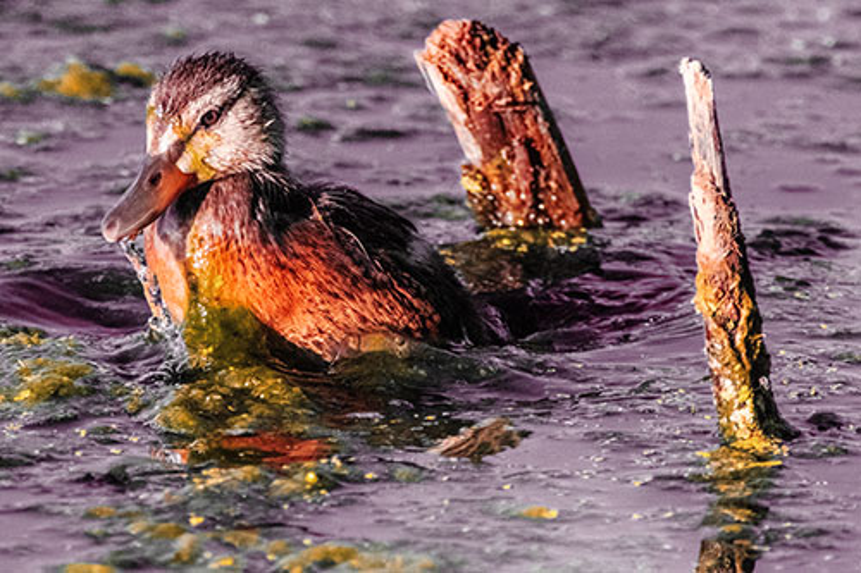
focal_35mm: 850
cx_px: 430
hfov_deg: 2.4
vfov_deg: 1.6
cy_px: 286
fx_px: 20321
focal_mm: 850
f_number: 12
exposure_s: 1/4000
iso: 6400
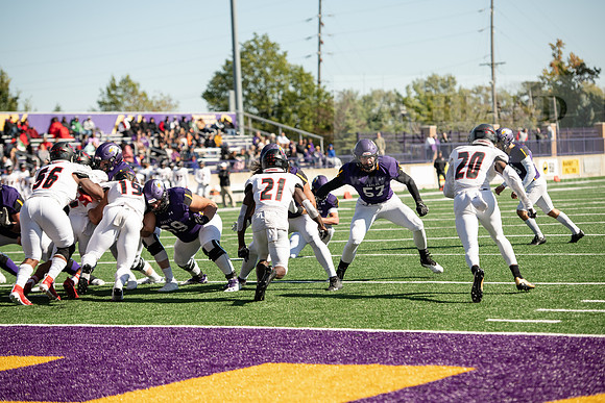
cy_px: 202
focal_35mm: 120
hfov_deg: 17.1
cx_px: 302
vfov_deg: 11.4
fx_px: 2017
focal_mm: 120
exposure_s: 1/1600
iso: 200
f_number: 3.5
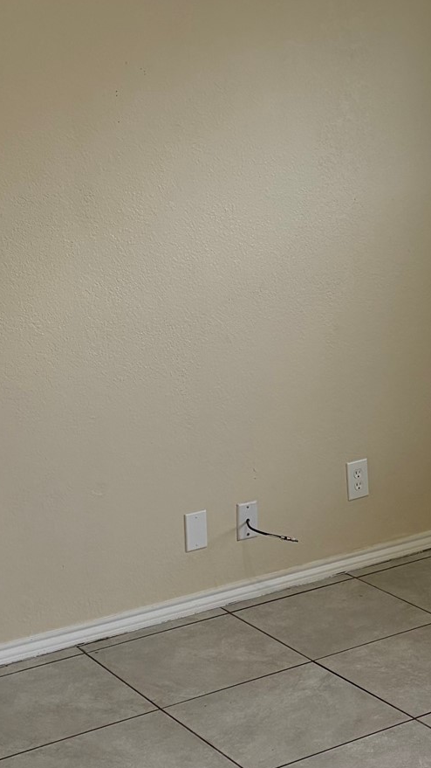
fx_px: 1342
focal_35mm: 66
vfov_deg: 31.7
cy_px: 284
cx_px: 423
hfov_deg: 17.8
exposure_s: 1/183
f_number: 1.6
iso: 125
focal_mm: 5.96
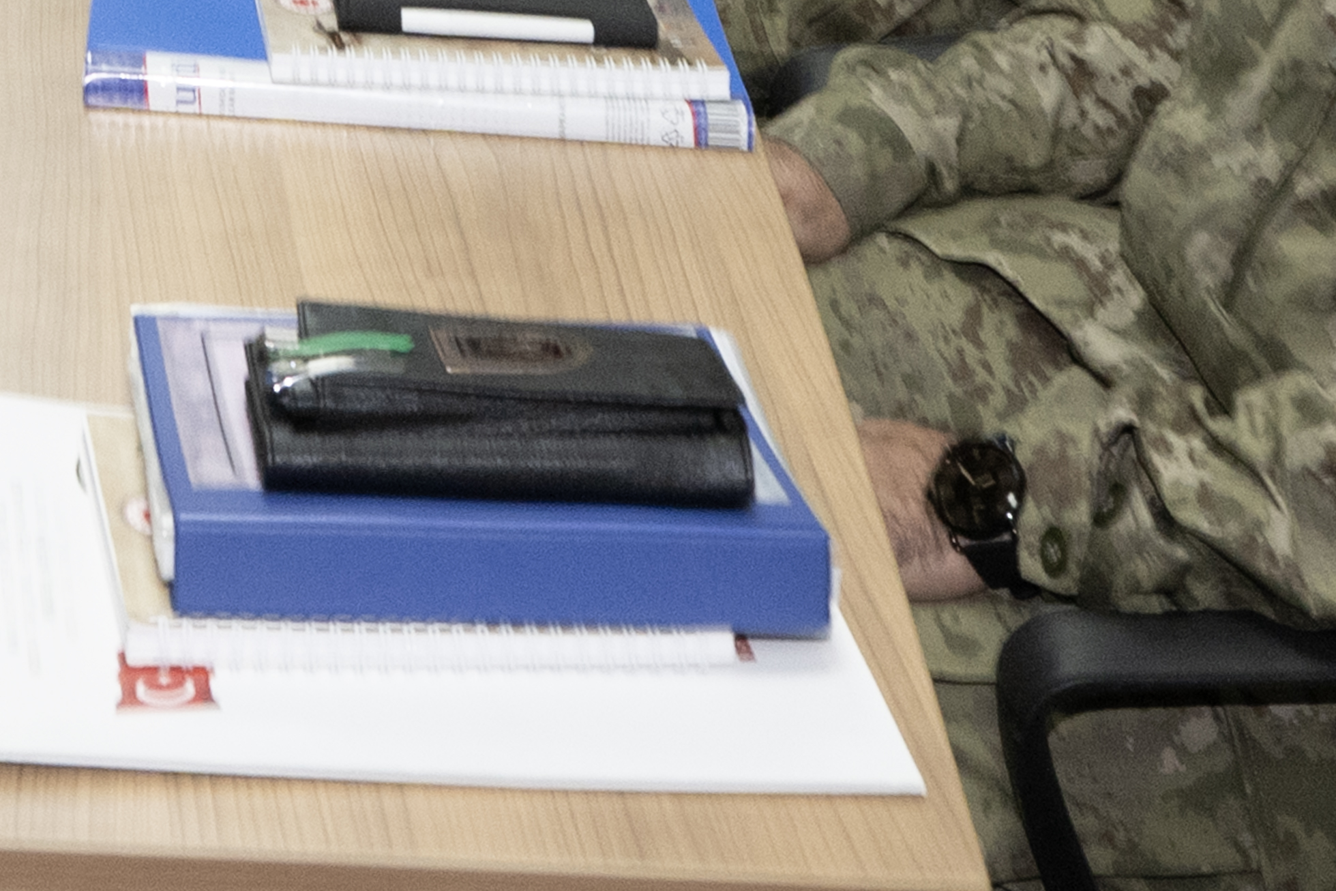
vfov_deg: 17.9
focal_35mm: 61
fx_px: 2268
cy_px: -696
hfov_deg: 26.2
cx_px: -546
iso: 400
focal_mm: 14.5
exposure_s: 1/60
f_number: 5.6
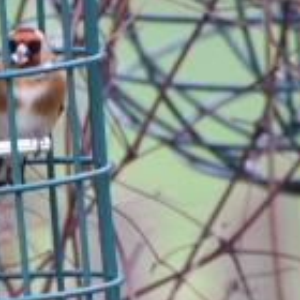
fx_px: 16100
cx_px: -19
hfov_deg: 1.1
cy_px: 167
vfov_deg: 1.1
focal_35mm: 1642
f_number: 5.6
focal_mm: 300
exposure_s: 1/125
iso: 1000
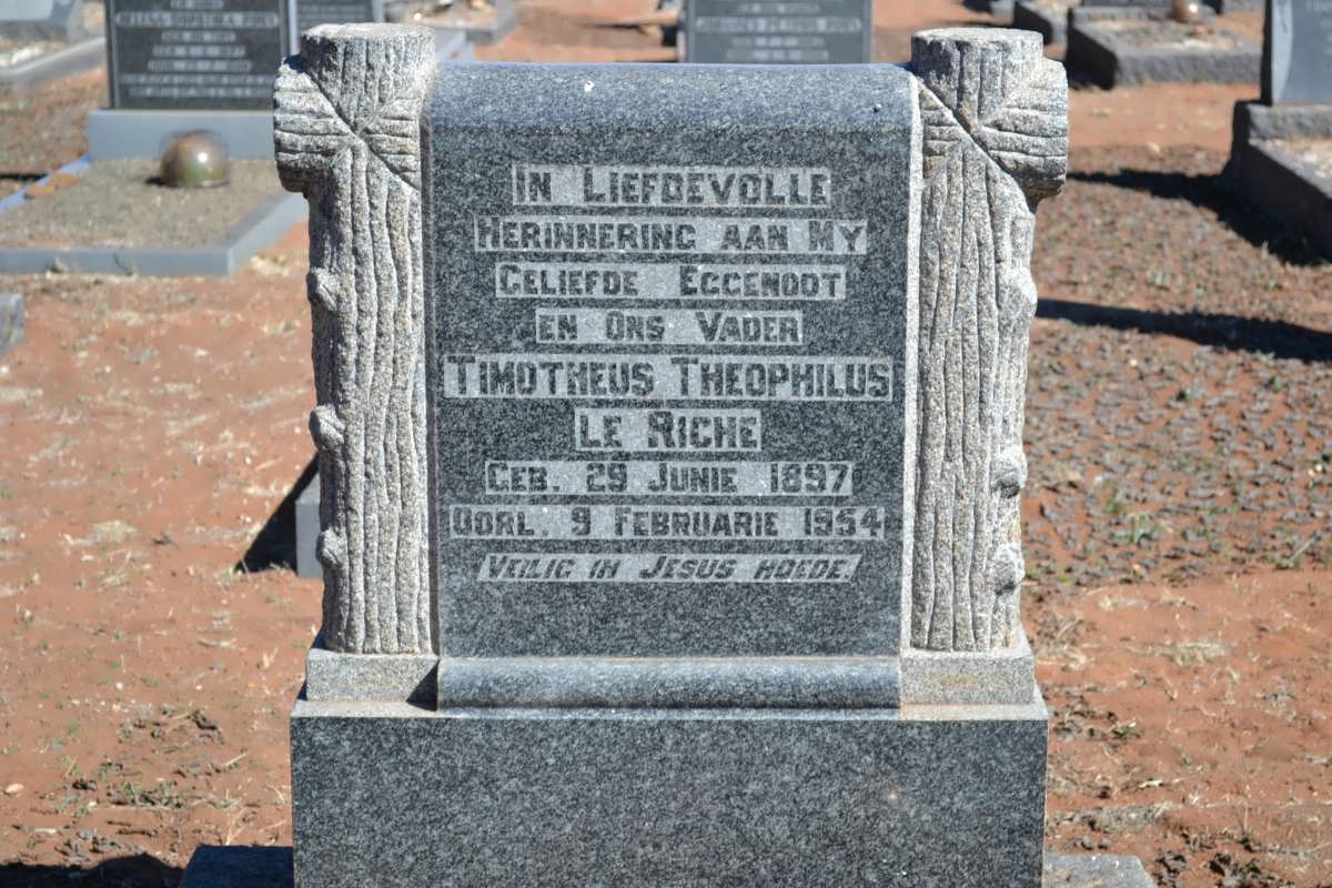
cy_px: 444
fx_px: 2497
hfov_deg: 29.9
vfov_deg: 20.2
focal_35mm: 68
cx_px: 666
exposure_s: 1/125
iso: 160
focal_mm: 45
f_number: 5.6
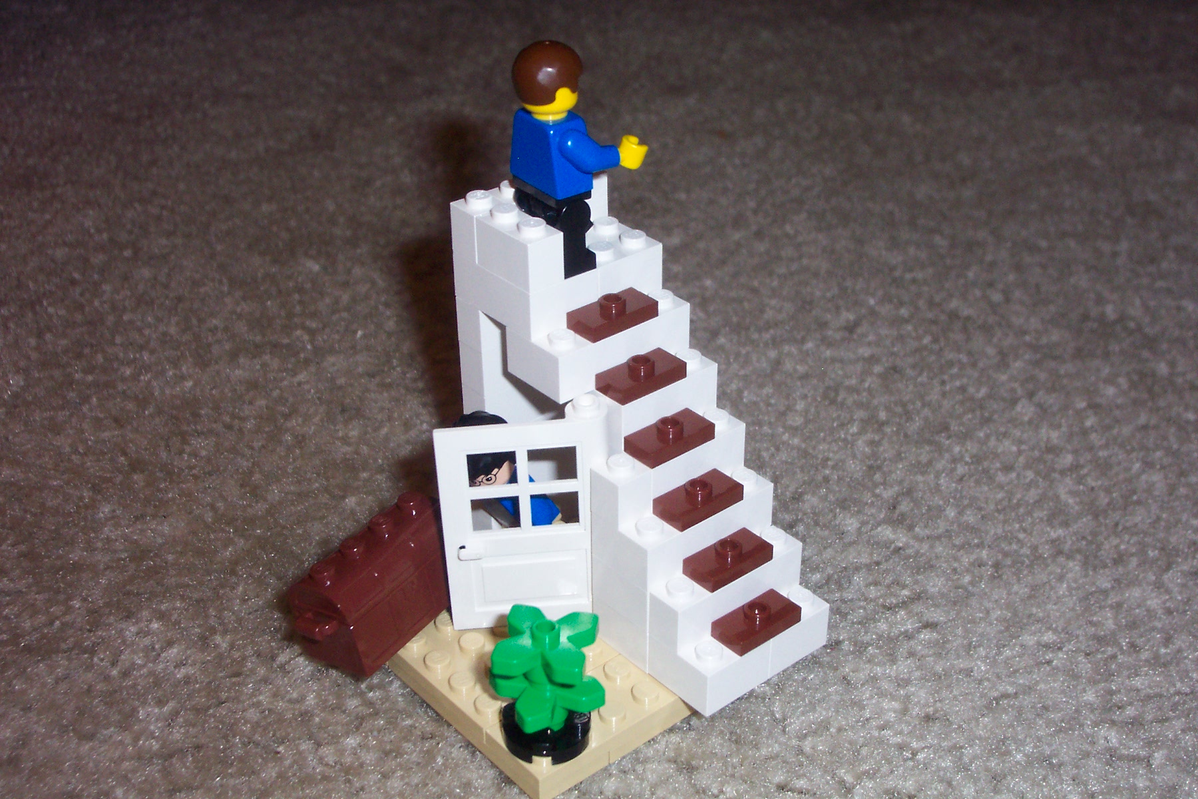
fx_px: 1564
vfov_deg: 28.6
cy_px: 400
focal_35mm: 47
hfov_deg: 41.9
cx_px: 599
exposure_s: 1/30
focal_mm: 9.8
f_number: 3.1
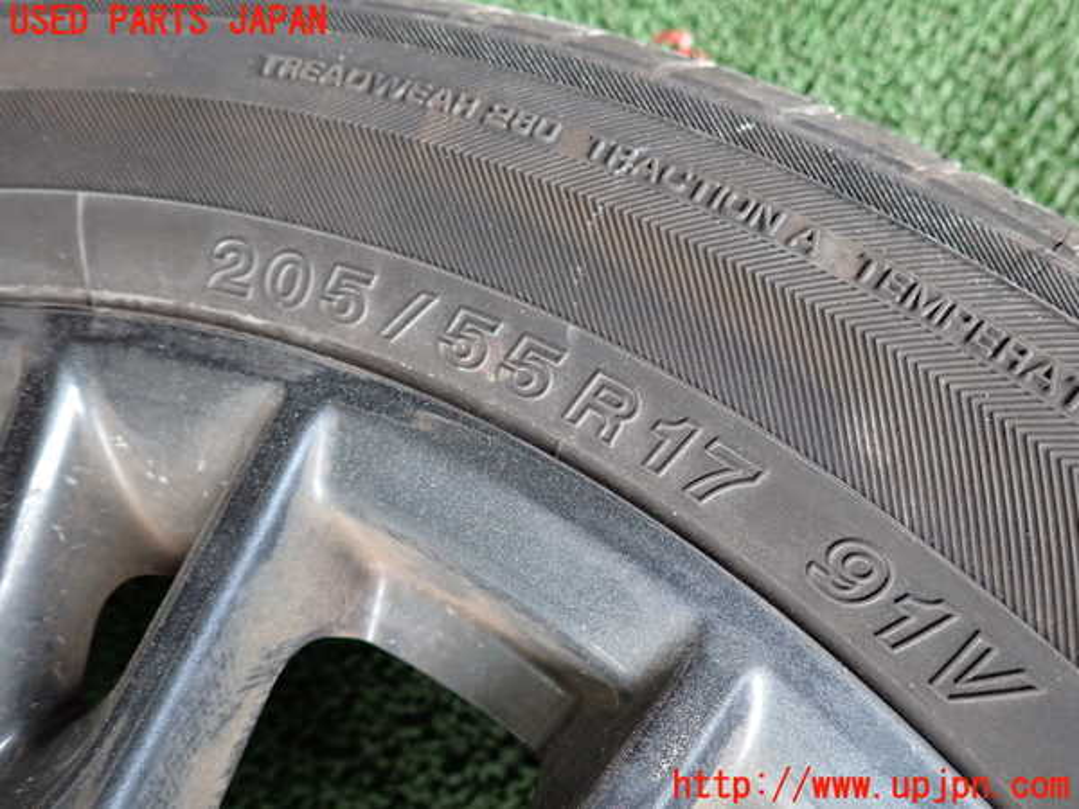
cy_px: 404
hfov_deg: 69.4
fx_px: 779
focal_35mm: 25
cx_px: 540
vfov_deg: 54.9
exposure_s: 1/100
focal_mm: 4.5
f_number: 2
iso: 320
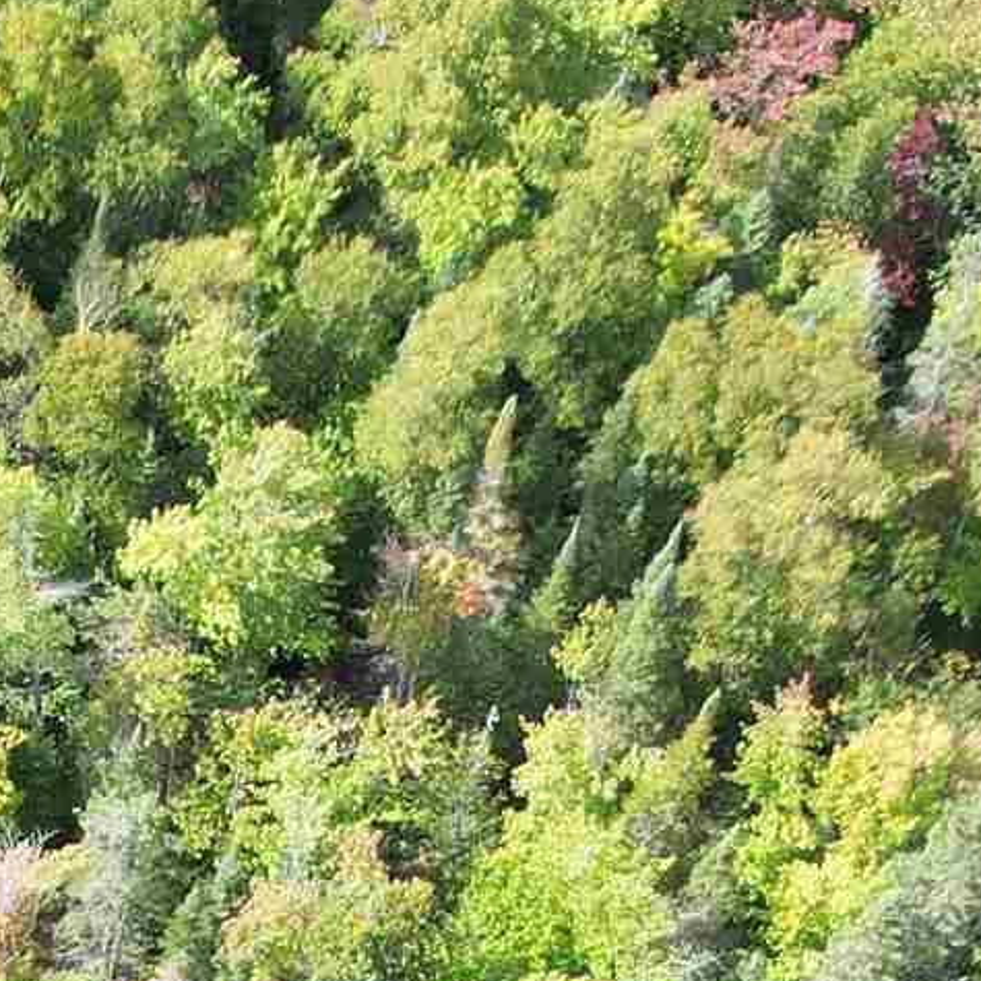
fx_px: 3880
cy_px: 1805
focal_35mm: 121
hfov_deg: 13.8
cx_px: -308
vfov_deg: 13.0
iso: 100
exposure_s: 1/500
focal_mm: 8.38
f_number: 2.8
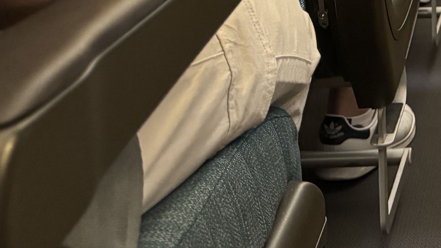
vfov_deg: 12.8
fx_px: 1017
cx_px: 566
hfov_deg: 22.1
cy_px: -179
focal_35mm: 87
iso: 800
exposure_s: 1/49
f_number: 1.78
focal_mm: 6.76
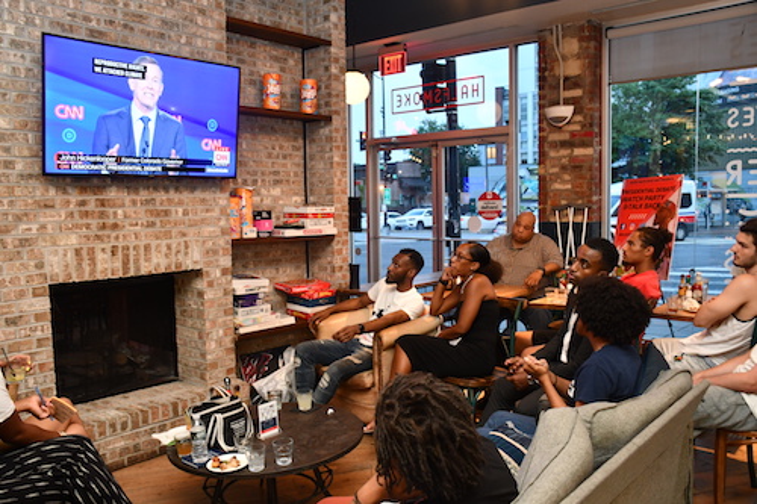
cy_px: 252
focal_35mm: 33
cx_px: 378
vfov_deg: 39.9
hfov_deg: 57.2
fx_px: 694
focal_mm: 22
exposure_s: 1/60
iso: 1400
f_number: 4
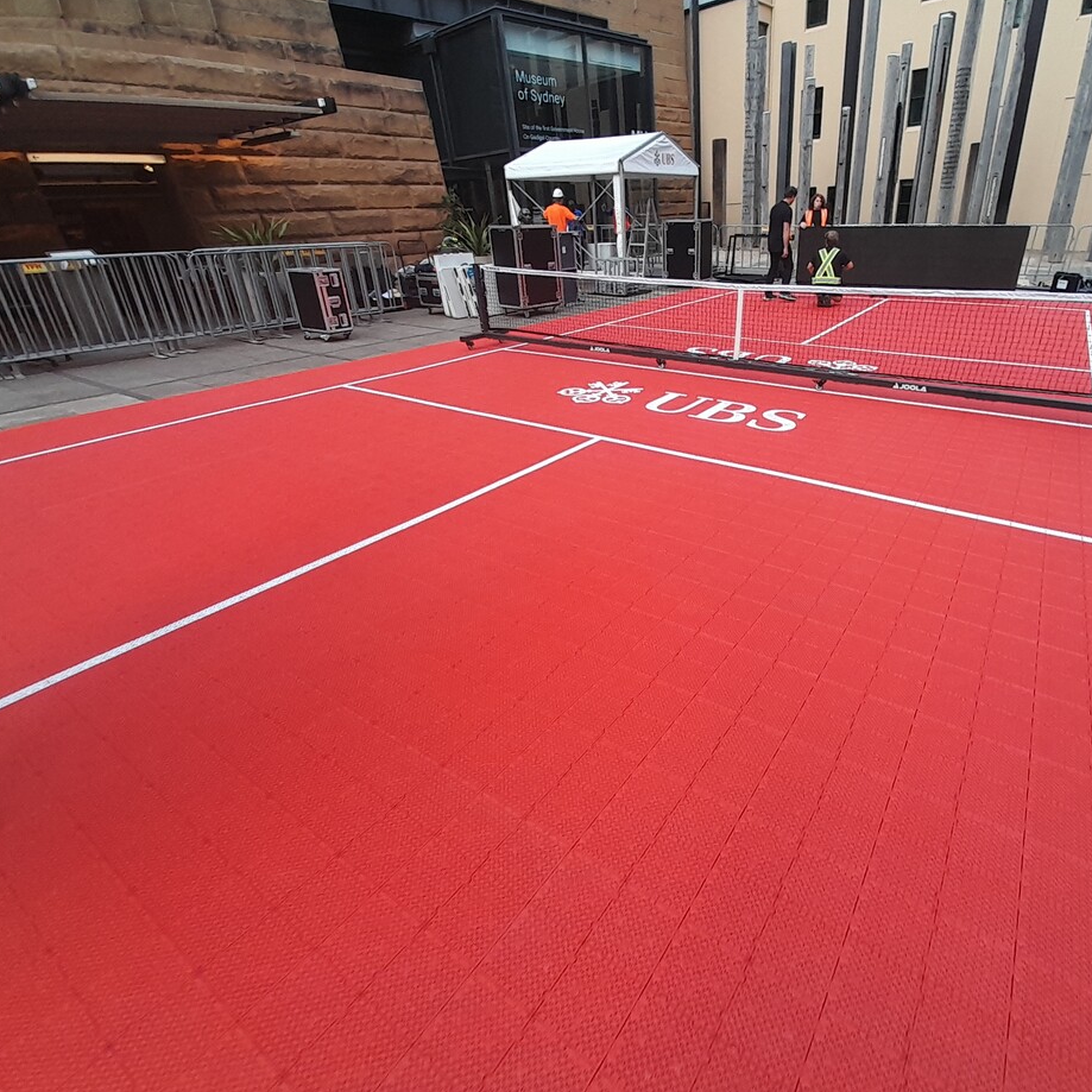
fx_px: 571
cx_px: 638
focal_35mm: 16
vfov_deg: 87.4
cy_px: 526
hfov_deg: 86.7
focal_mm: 1.13
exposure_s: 1/100
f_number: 2.2
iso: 50
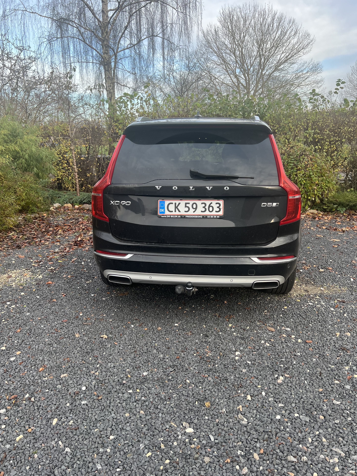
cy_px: 244
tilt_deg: -15.1
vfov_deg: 65.3
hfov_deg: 51.4
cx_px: 177
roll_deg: +2.2
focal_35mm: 27
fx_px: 371
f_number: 1.5
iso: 50
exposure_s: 1/418
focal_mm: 5.7
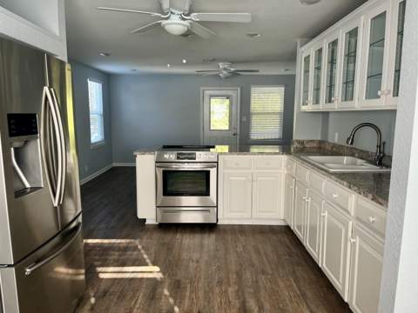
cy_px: 156
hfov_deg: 67.3
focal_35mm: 26
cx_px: 209
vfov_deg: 53.1
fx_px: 314
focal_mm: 5.1
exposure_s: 1/121
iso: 125
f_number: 1.6
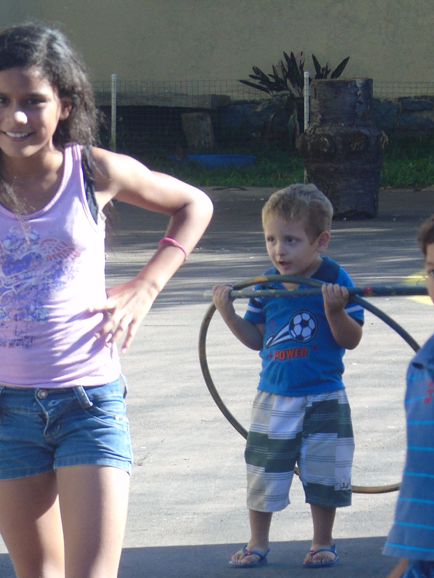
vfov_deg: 3.9
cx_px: 149
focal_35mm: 512
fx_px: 8555
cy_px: 457
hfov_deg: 2.9
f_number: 4.9
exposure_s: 1/125
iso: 100
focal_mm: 50
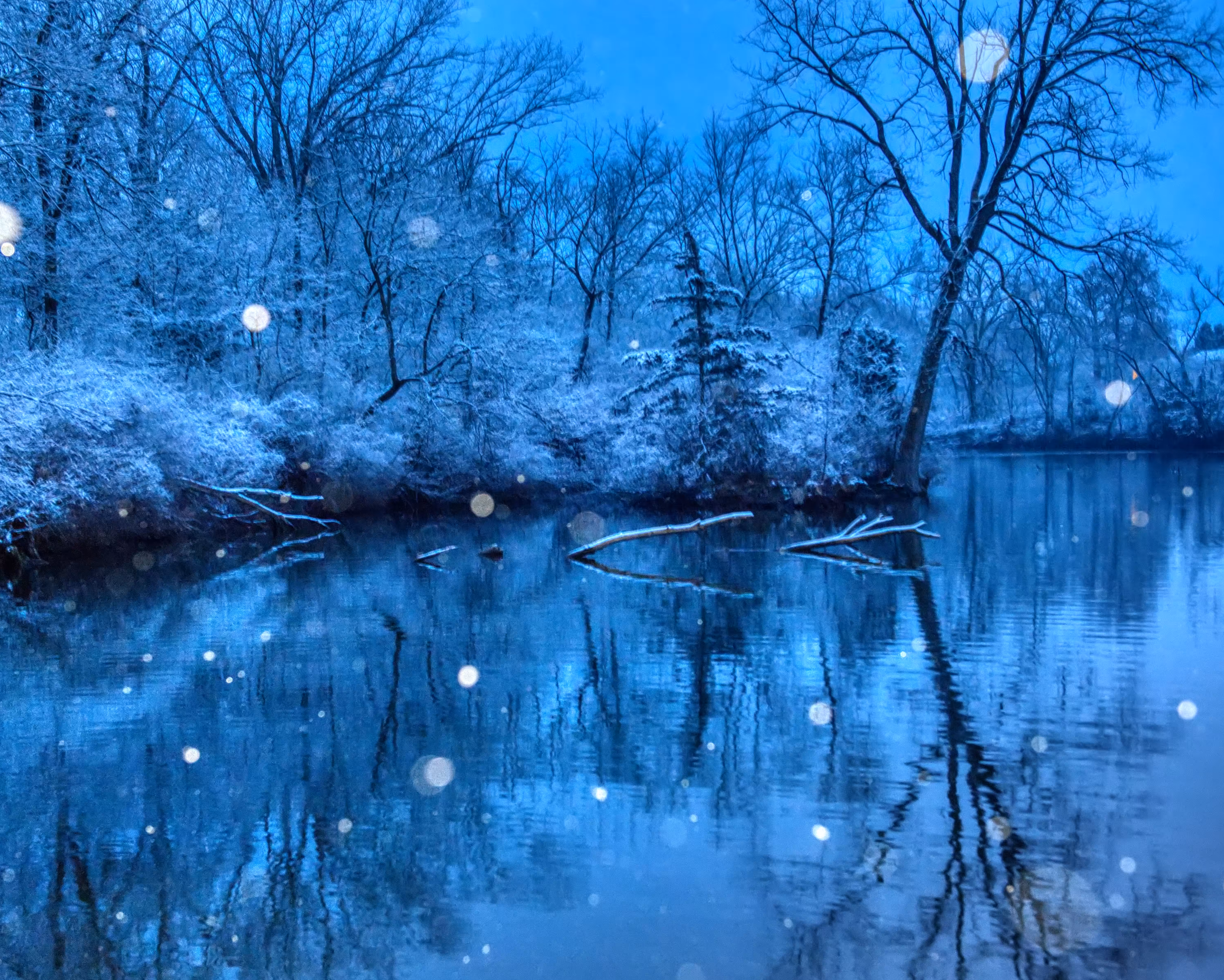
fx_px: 1558
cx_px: 527
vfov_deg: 34.9
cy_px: 490
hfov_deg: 42.8
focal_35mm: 43
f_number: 4
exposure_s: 1/13
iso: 4000
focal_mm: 38
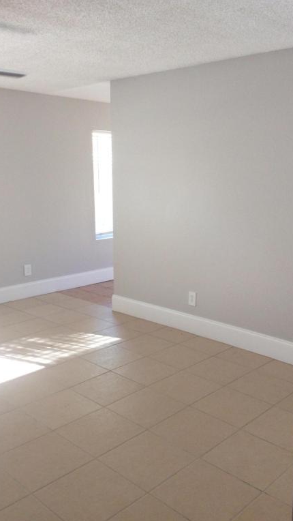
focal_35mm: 35
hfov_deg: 33.7
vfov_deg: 56.6
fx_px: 483
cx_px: 166
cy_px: 261
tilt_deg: -12.1
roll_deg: +0.4
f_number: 2.4
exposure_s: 1/60
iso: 50
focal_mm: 3.3
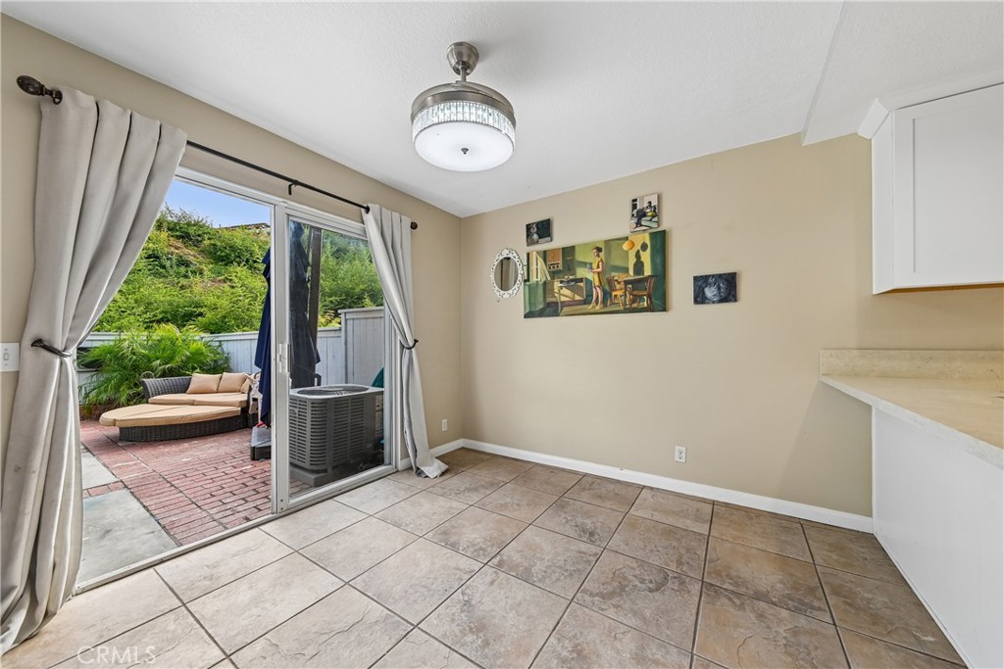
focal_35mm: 12
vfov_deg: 90.0
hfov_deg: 112.6
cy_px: 334
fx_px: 335
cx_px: 502
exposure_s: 1/20
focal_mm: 12
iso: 250
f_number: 8
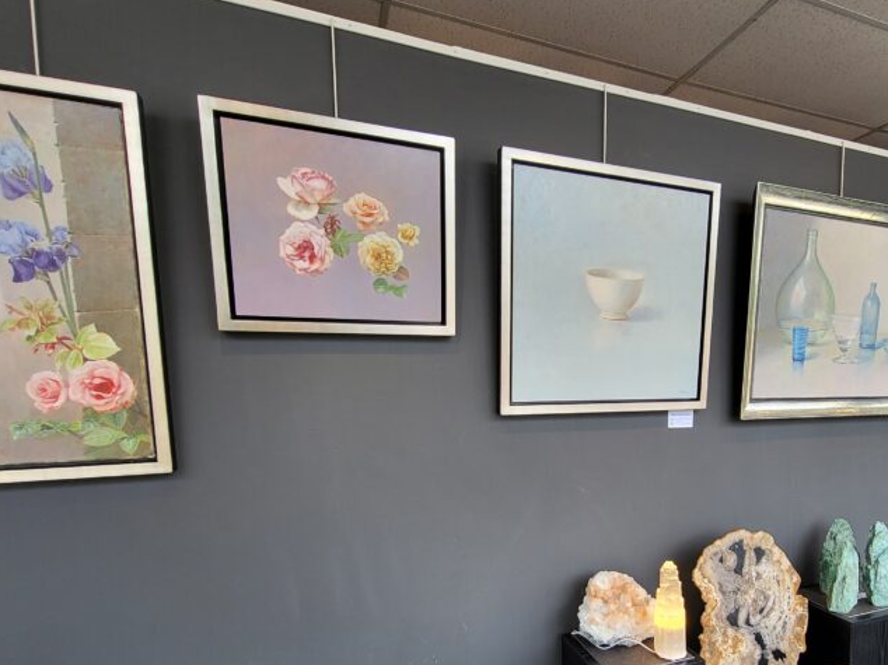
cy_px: 421
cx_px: 577
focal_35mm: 21
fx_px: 539
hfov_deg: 77.0
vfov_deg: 62.4
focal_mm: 1.74
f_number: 2.2
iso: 50
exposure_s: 1/100
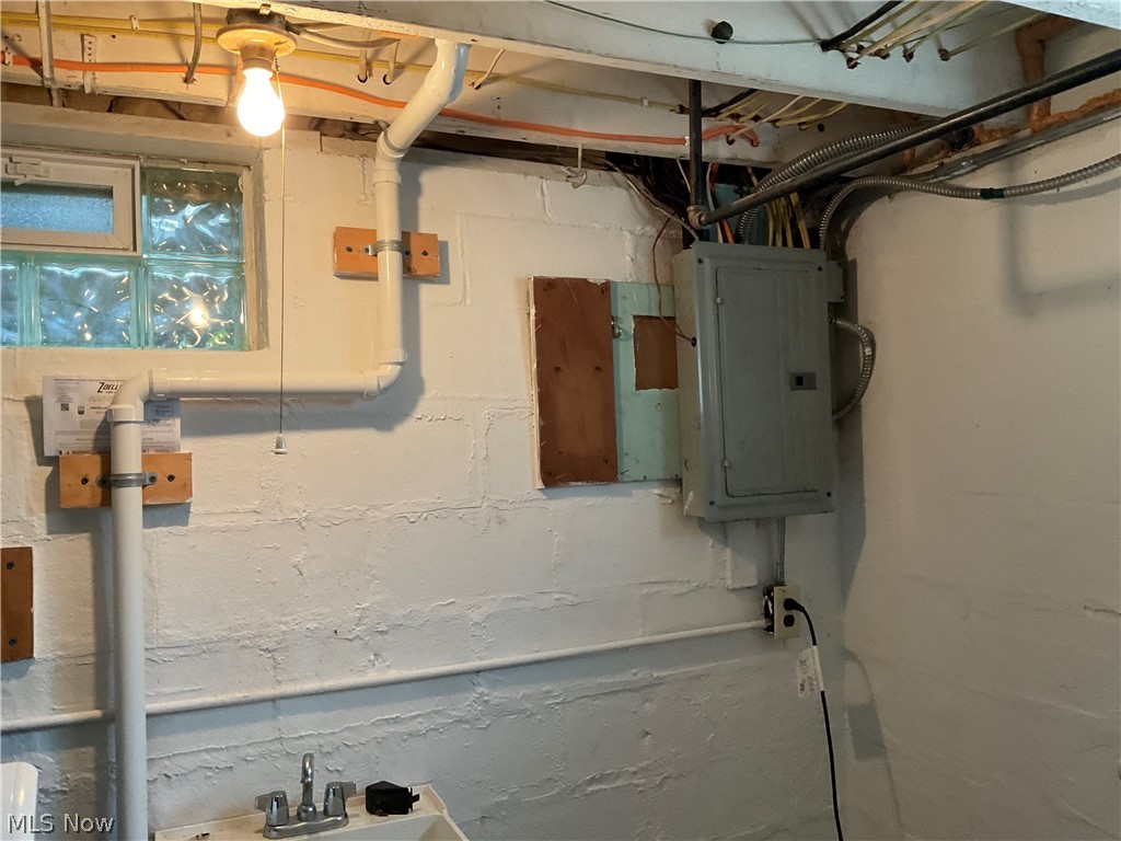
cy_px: 420
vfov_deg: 48.2
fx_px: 939
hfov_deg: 61.7
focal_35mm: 29
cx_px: 560
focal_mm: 3
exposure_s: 1/60
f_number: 1.8
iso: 160
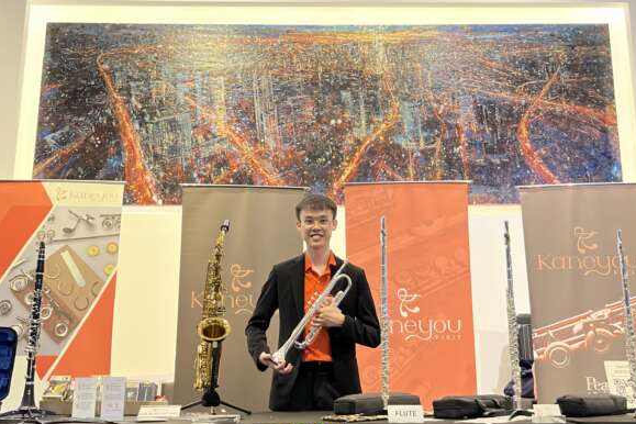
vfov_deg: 46.4
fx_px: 495
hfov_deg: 65.5
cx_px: 327
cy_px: 212
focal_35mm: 28
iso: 640
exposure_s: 1/25
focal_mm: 5.1
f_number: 1.6
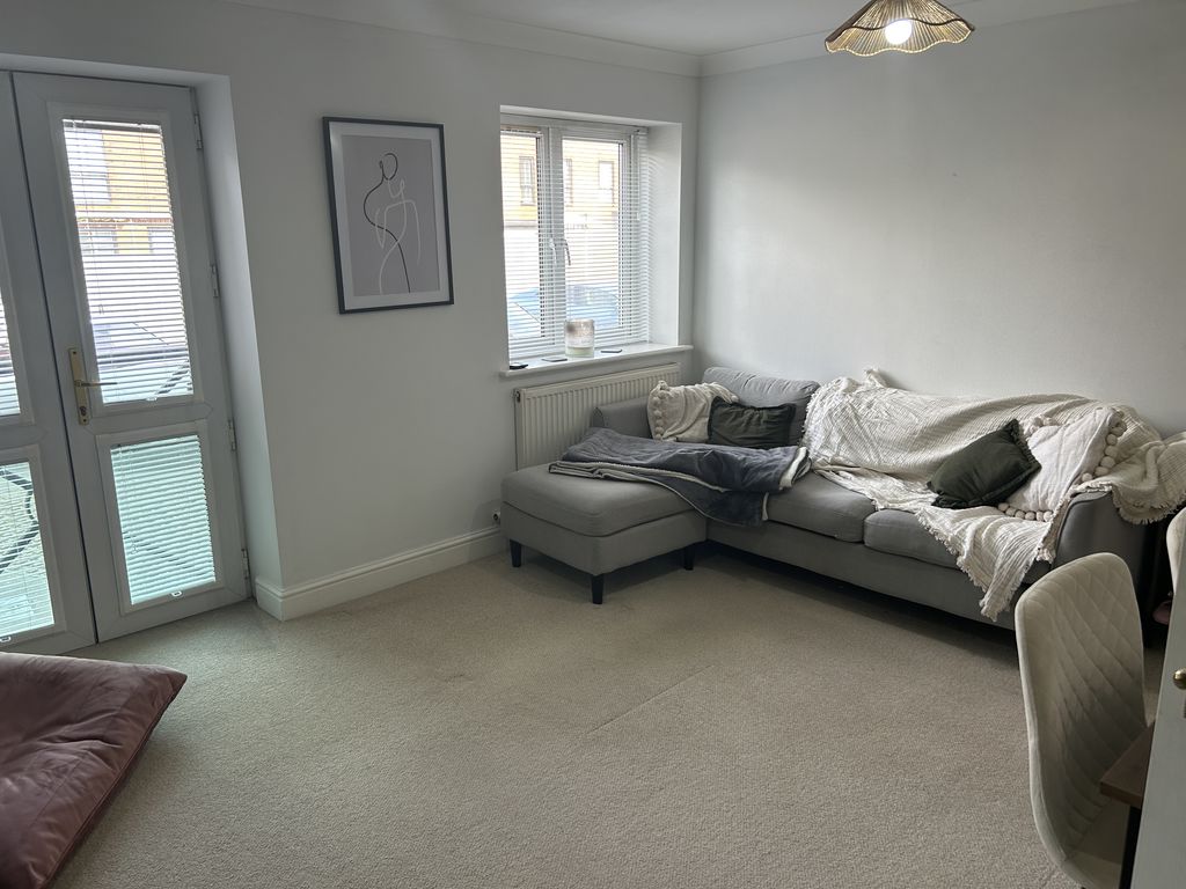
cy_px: 444
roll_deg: +0.8
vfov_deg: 53.1
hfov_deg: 67.3
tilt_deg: -13.0
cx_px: 593
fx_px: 891
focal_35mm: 26
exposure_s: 1/121
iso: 64
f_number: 1.5
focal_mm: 5.7
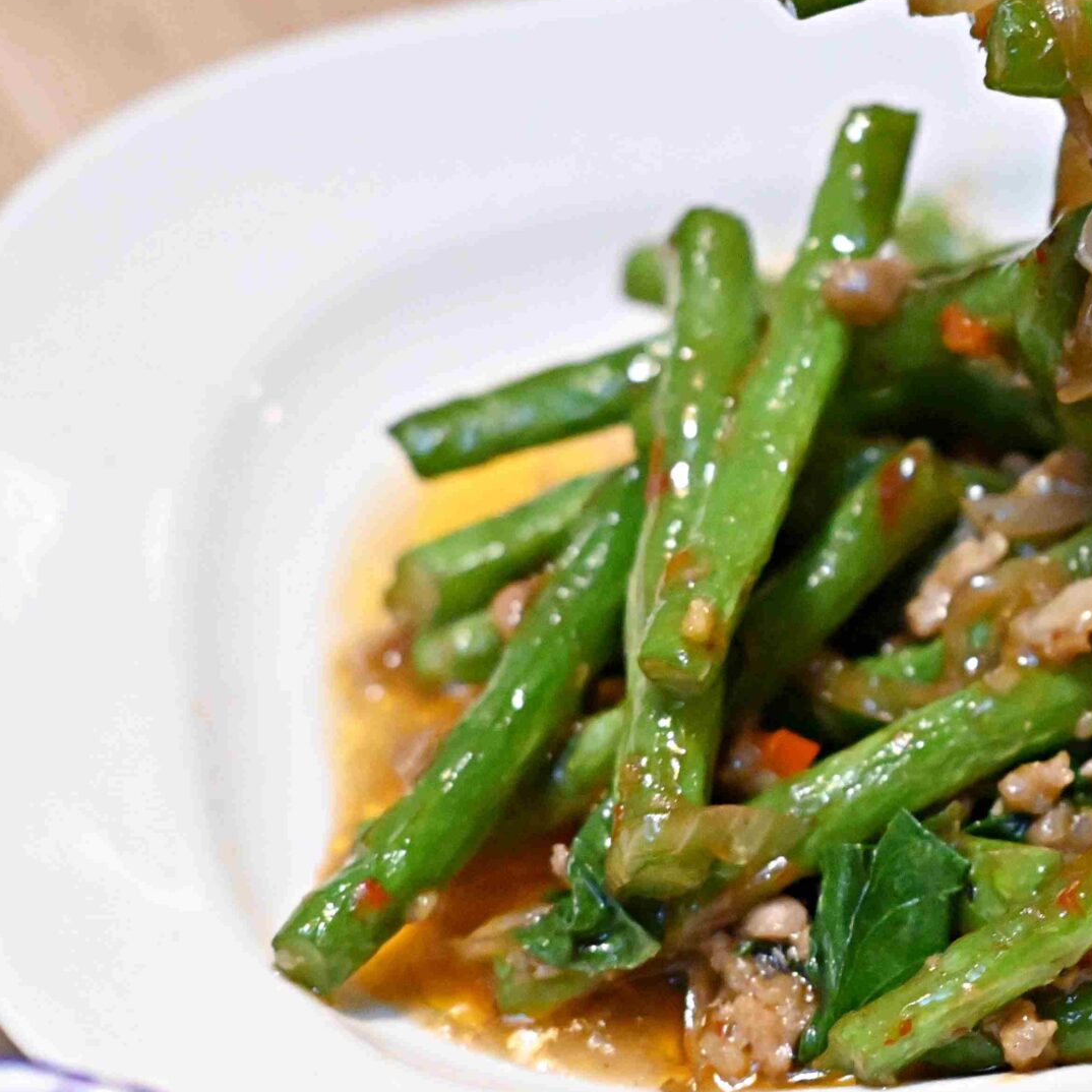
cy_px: 317
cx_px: 1297
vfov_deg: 11.5
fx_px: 5425
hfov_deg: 11.3
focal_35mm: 152
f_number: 2.8
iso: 6400
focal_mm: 50
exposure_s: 1/200
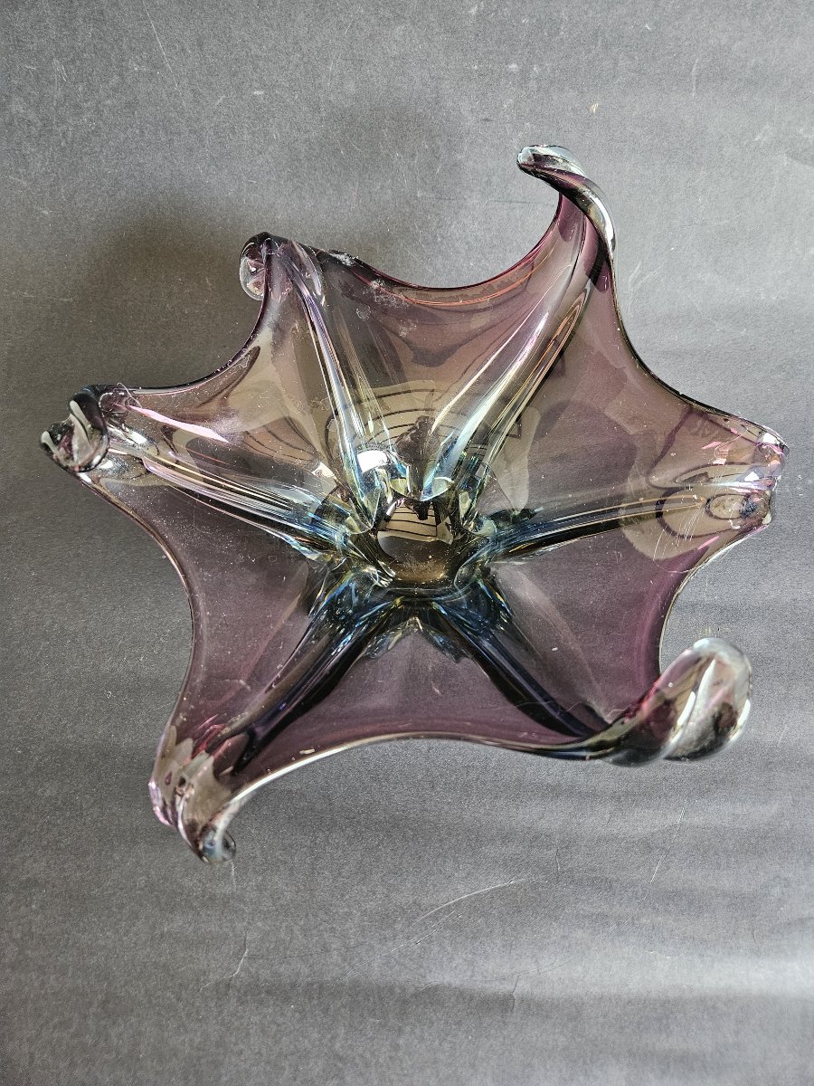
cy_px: 543
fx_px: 721
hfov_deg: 58.9
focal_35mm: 23
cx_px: 407
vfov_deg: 73.9
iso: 640
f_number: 1.8
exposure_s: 1/50
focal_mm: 5.4
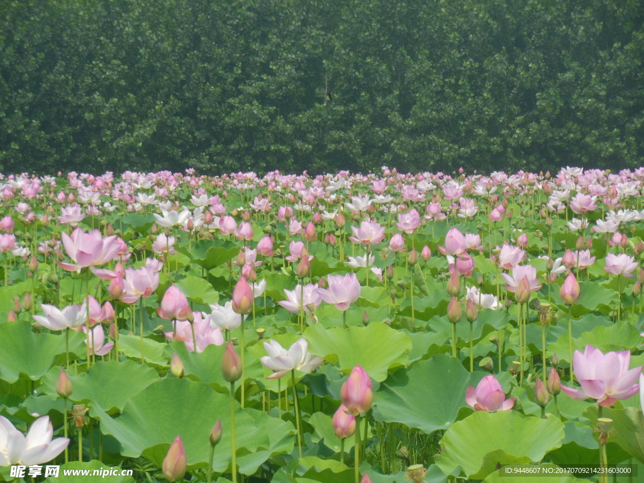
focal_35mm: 146
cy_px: 242
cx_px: 322
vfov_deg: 10.2
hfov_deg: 13.5
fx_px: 2716
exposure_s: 1/800
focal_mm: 26.1
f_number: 5.2
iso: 125
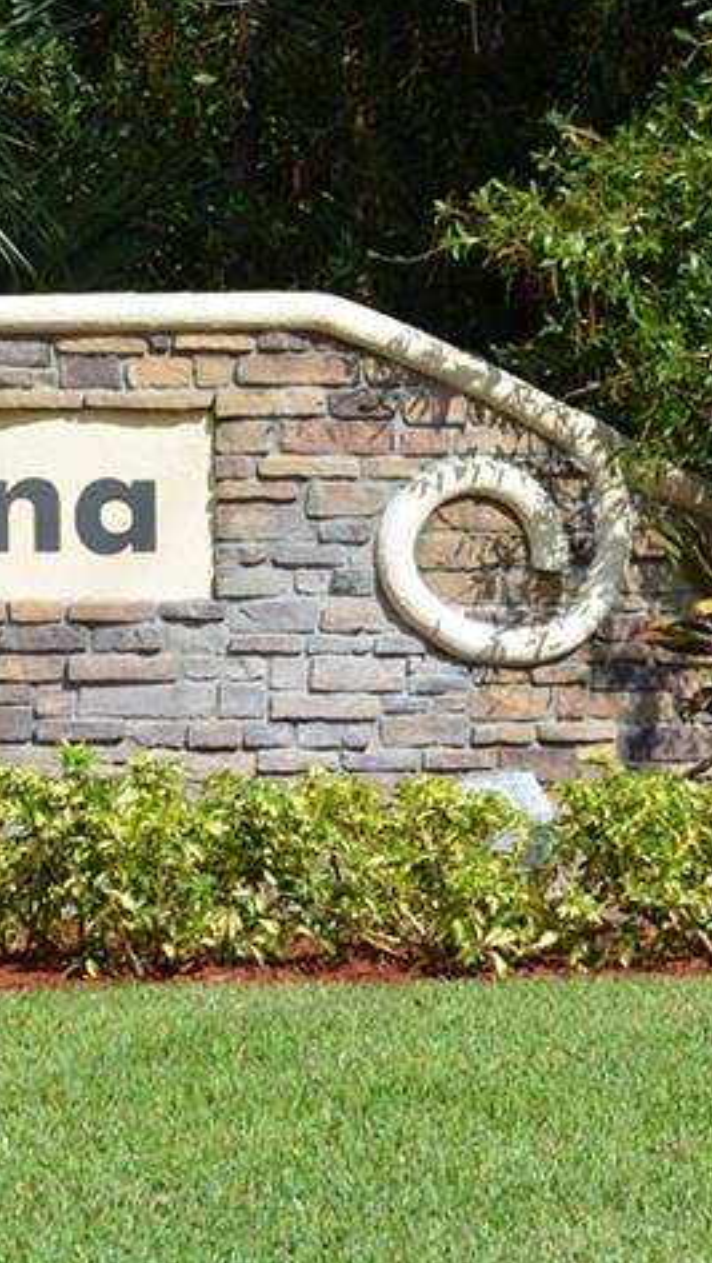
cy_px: 486
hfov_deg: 5.9
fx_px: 6806
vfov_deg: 10.6
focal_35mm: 203
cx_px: -221
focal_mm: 60
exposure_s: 1/250
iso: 100
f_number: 8
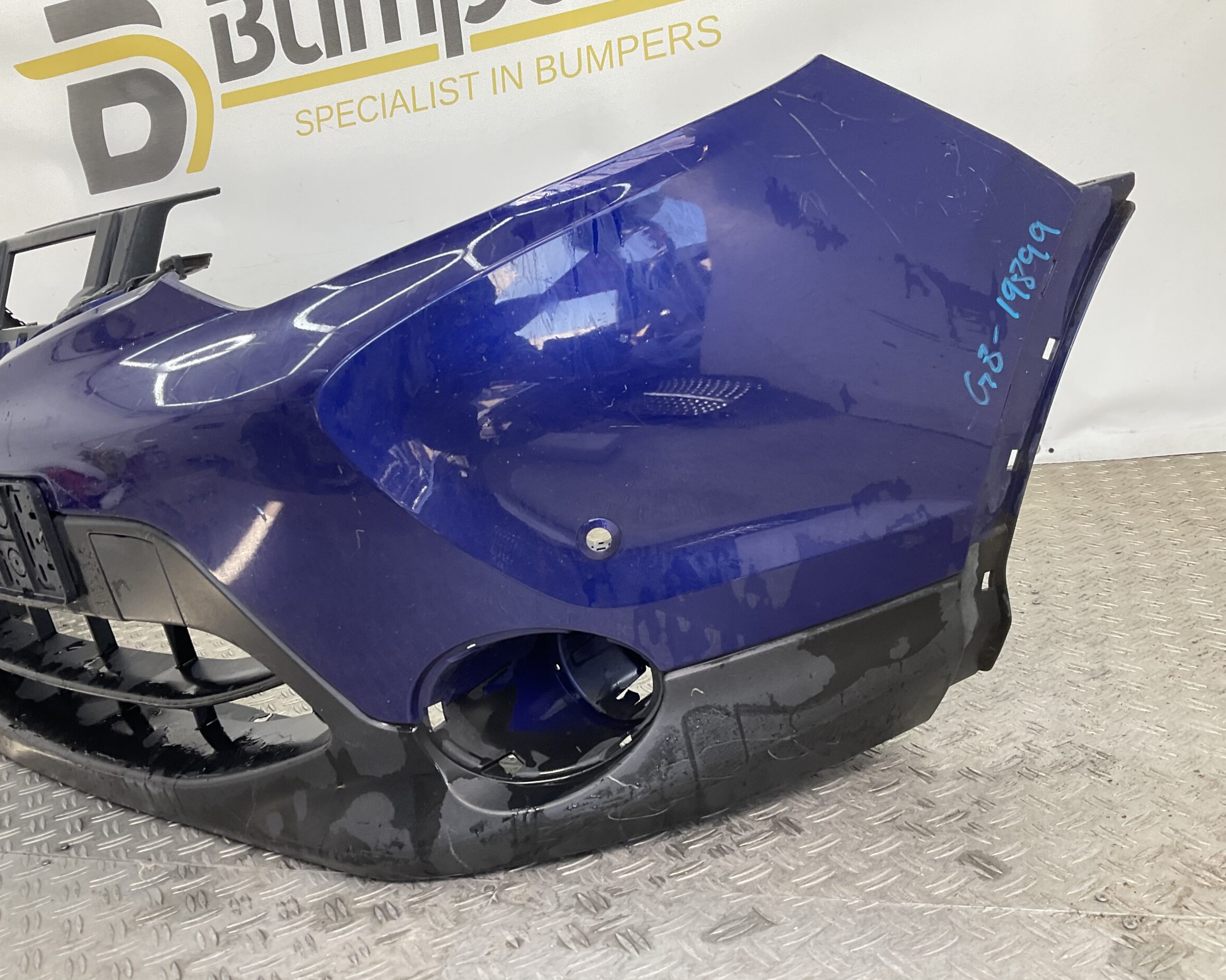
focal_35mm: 31
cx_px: 560
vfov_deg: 47.1
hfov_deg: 57.1
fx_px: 1125
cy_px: 490
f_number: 1.8
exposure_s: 1/100
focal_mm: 3
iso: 32
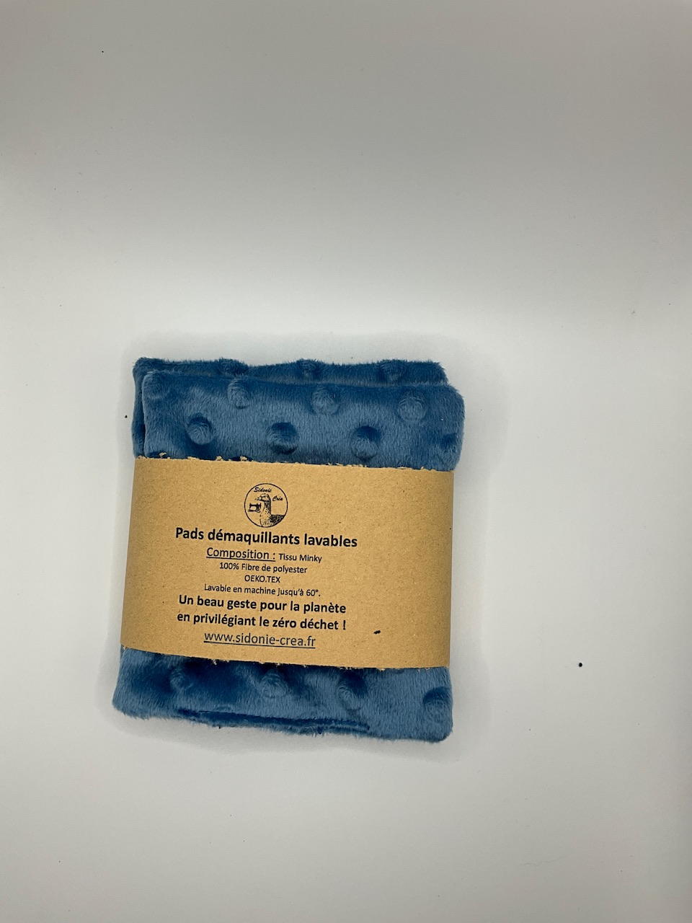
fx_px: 773
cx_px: 346
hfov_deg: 48.2
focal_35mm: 29
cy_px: 462
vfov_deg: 61.7
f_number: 1.8
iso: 25
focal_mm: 3
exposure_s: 1/265
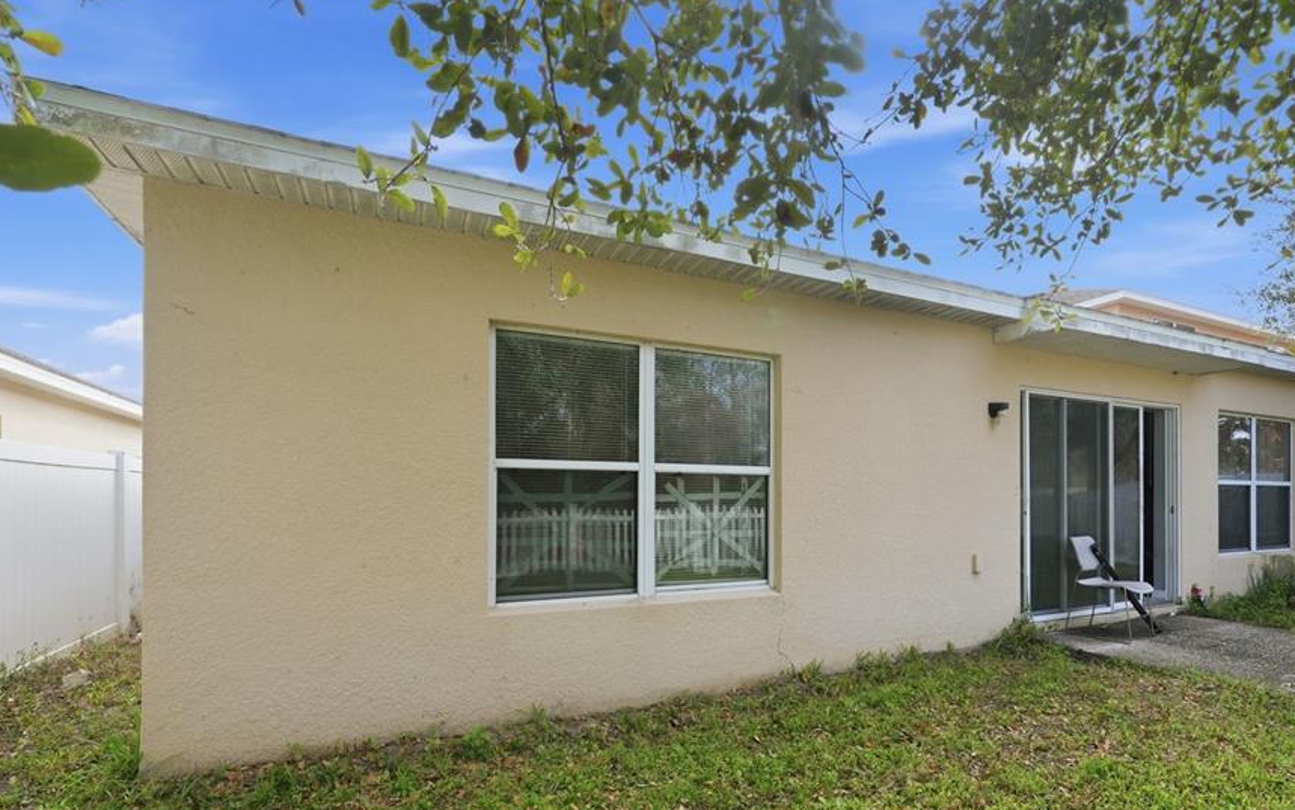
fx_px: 600
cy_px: 499
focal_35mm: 17
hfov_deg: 94.0
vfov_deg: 67.1
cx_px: 713
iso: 200
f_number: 8
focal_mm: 14
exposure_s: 1/160
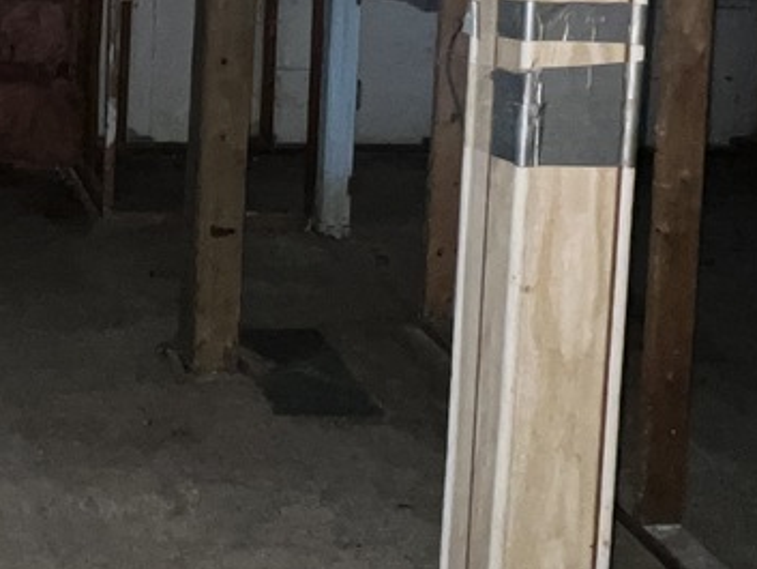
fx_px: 1159
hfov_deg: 33.8
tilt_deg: -5.1
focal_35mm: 53
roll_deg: -2.5
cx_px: 47
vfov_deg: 26.0
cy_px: -13
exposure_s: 1/24
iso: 320
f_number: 1.8
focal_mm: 1.57
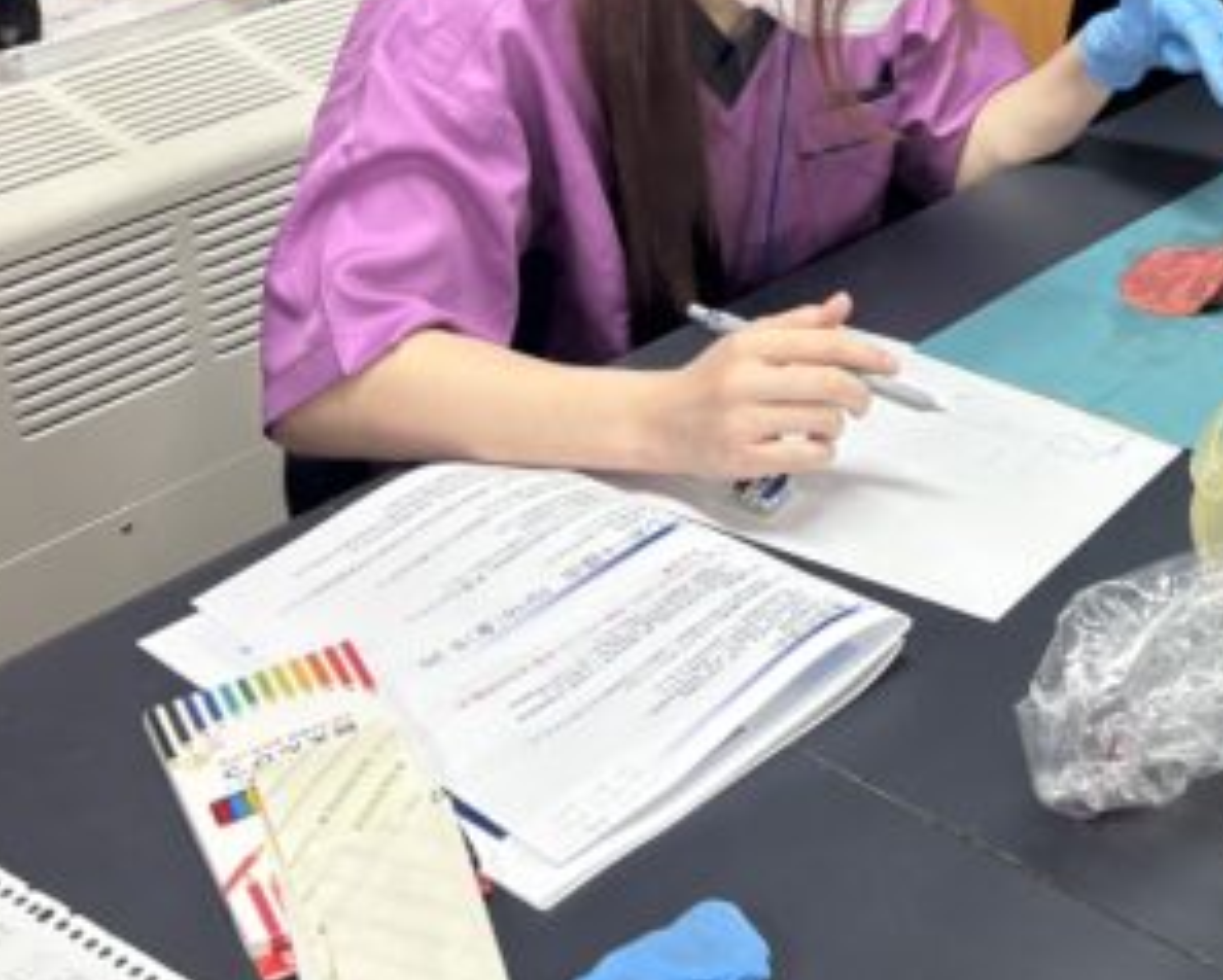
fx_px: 2318
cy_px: 51
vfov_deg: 23.1
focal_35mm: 64
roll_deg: -1.1
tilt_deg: -20.3
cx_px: 1314
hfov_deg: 27.3
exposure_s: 1/60
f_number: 1.6
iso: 80
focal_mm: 5.96
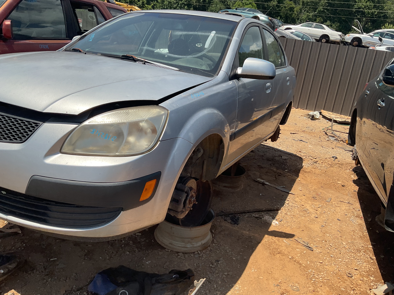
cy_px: 148
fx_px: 330
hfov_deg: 61.7
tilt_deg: -14.2
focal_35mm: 29
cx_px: 197
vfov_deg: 48.2
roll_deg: -9.1
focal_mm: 3
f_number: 1.8
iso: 16
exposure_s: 1/1786
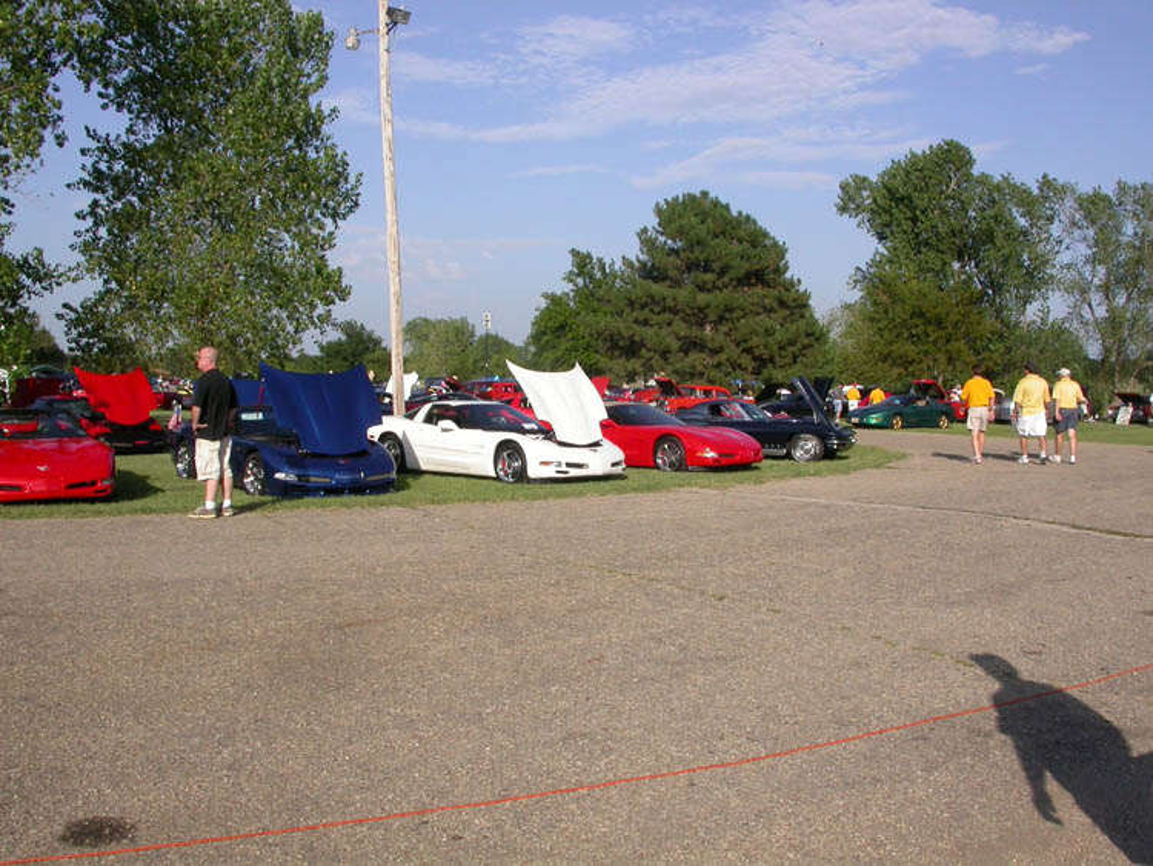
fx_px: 1266
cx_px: 576
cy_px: 433
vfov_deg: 37.7
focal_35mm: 38
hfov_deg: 49.0
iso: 100
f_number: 7.5
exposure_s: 1/346
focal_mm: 7.85
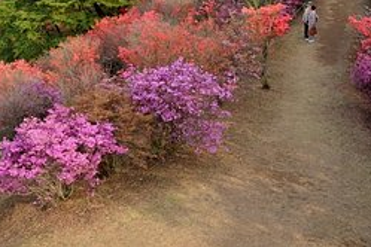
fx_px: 742
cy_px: 28
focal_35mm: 72
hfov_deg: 27.9
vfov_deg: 18.6
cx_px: 118
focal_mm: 35
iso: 400
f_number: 11
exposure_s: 1/125
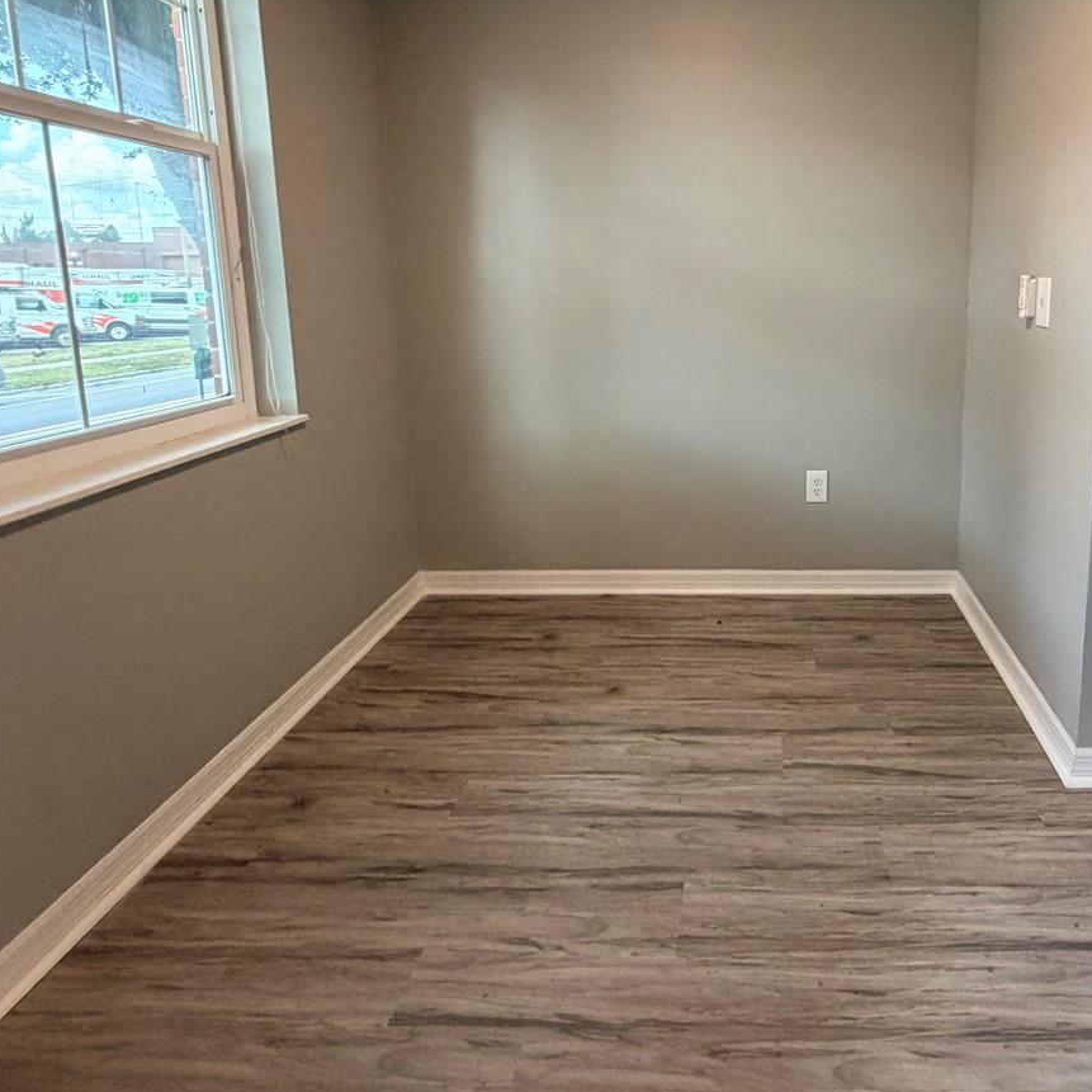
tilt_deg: -9.7
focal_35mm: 23
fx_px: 821
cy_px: 400
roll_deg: +1.0
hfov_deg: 65.4
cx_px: 732
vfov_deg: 66.1
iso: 320
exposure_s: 1/120
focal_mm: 2.22
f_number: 2.2
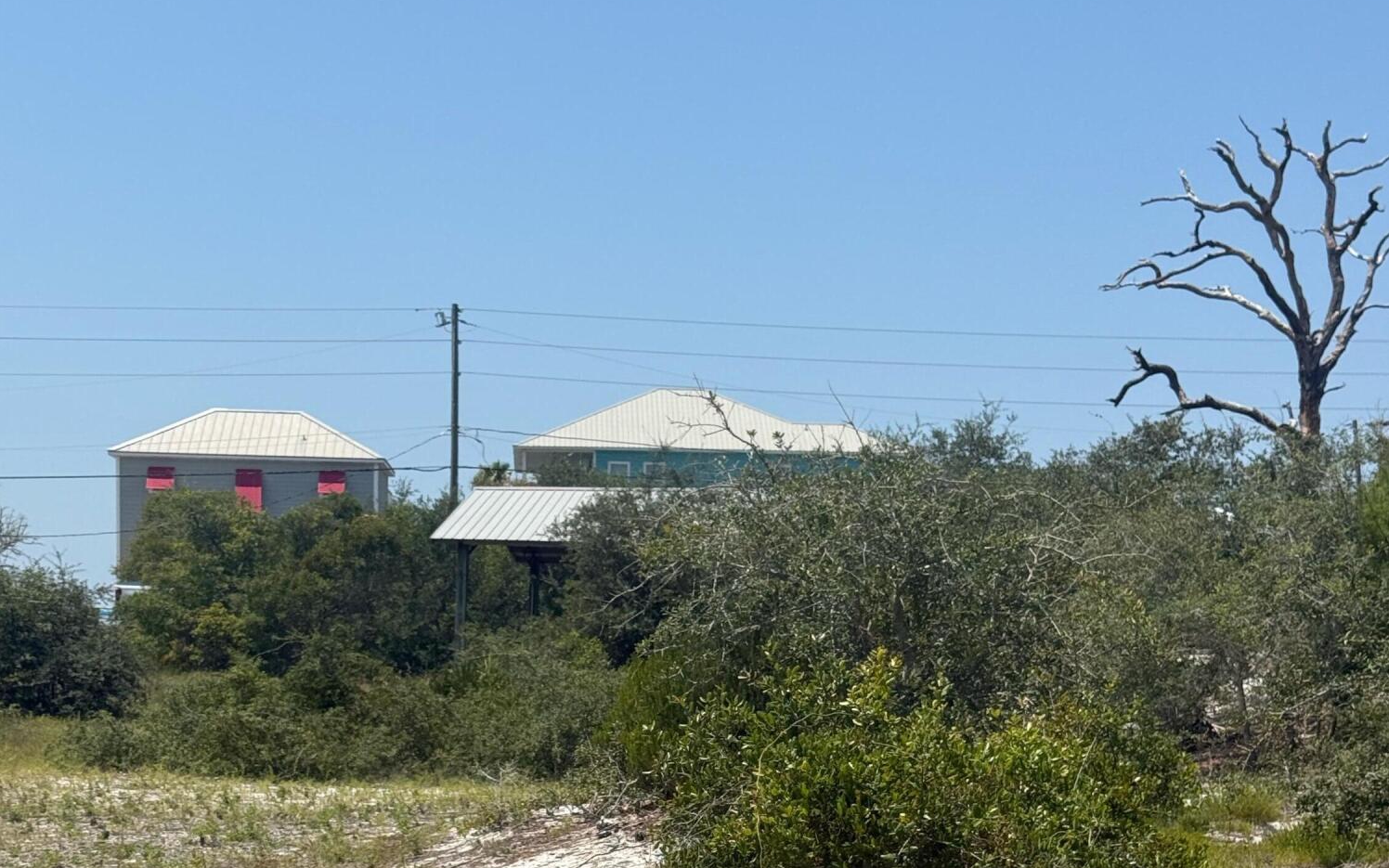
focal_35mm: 68
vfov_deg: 18.8
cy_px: 766
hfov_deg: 30.2
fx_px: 2574
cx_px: 694
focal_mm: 6.76
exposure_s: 1/6024
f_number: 1.78
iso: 64
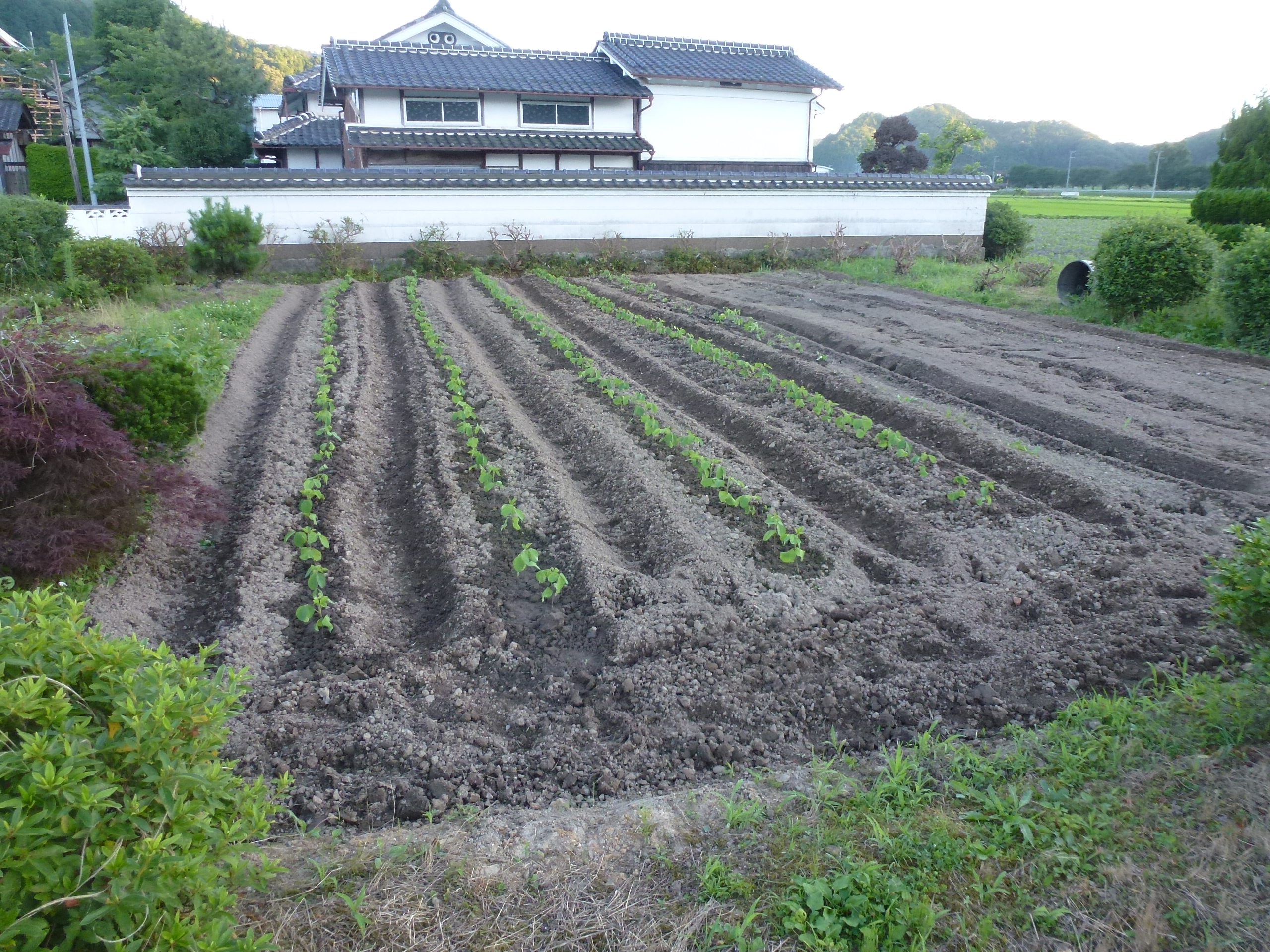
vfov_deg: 56.8
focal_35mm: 24
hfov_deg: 71.6
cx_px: 635
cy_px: 476
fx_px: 881
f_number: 3.3
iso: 200
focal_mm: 4.3
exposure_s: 1/60
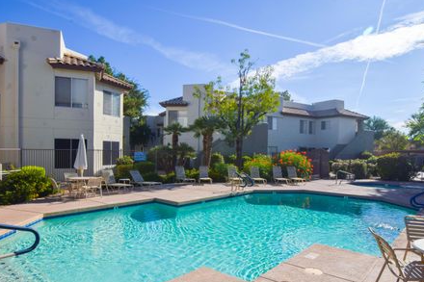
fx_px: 301
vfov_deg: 50.2
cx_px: 215
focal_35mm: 26
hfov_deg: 70.3
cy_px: 156
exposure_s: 1/200
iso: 100
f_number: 14
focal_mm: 15
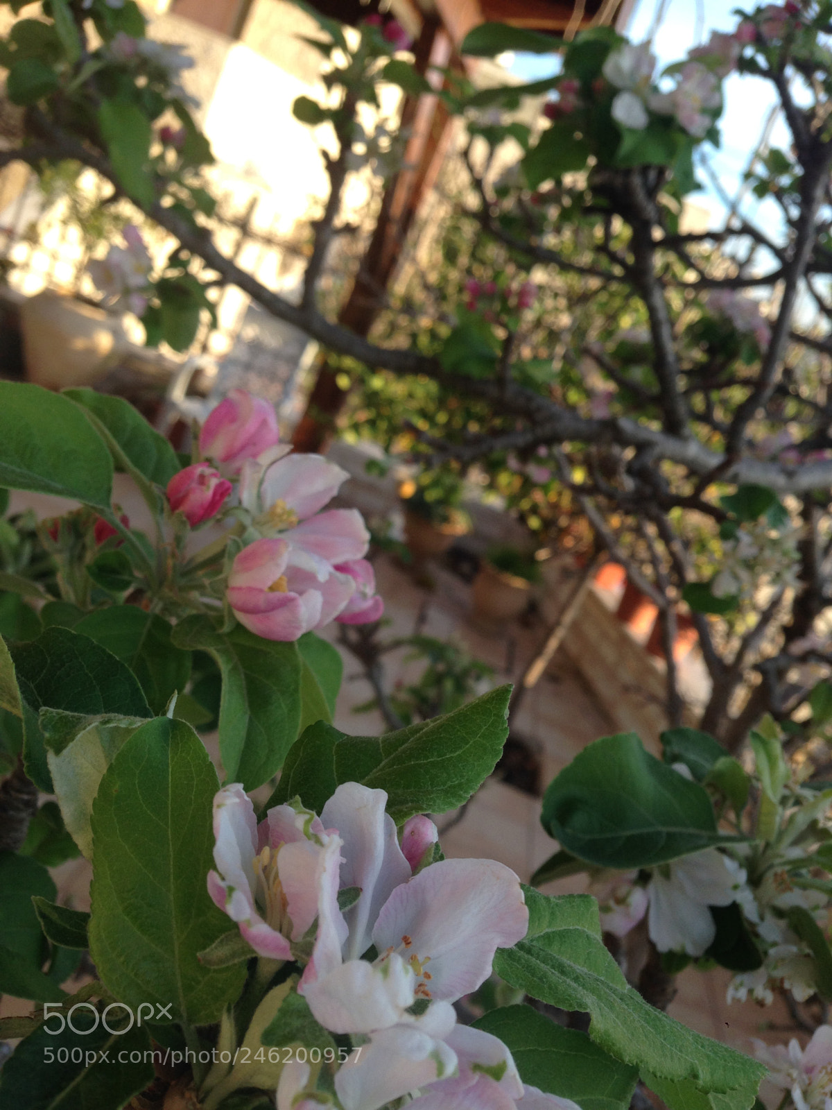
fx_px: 1058
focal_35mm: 33
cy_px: 555
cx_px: 416
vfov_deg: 55.4
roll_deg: -23.9
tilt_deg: -17.4
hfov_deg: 42.9
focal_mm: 4.12
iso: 50
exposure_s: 1/195
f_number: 2.4
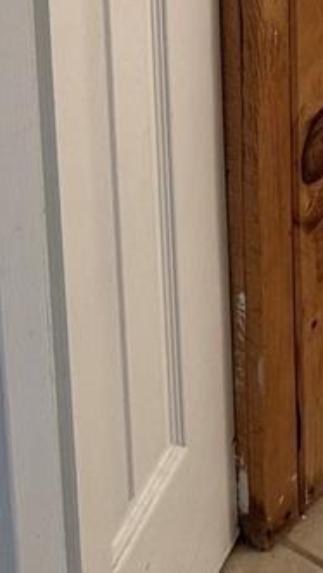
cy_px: -642
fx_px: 1840
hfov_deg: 9.8
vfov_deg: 14.2
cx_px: 413
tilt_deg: -13.3
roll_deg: -0.3
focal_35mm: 121
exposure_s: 1/120
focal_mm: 6.76
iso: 160
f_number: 1.78
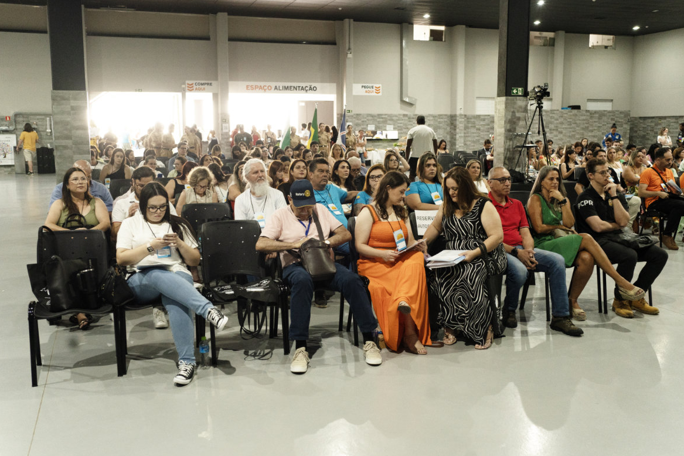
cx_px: 350
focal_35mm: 36
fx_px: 684
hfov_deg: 53.1
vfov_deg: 36.9
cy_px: 227
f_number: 4
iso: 3200
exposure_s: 1/100
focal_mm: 35
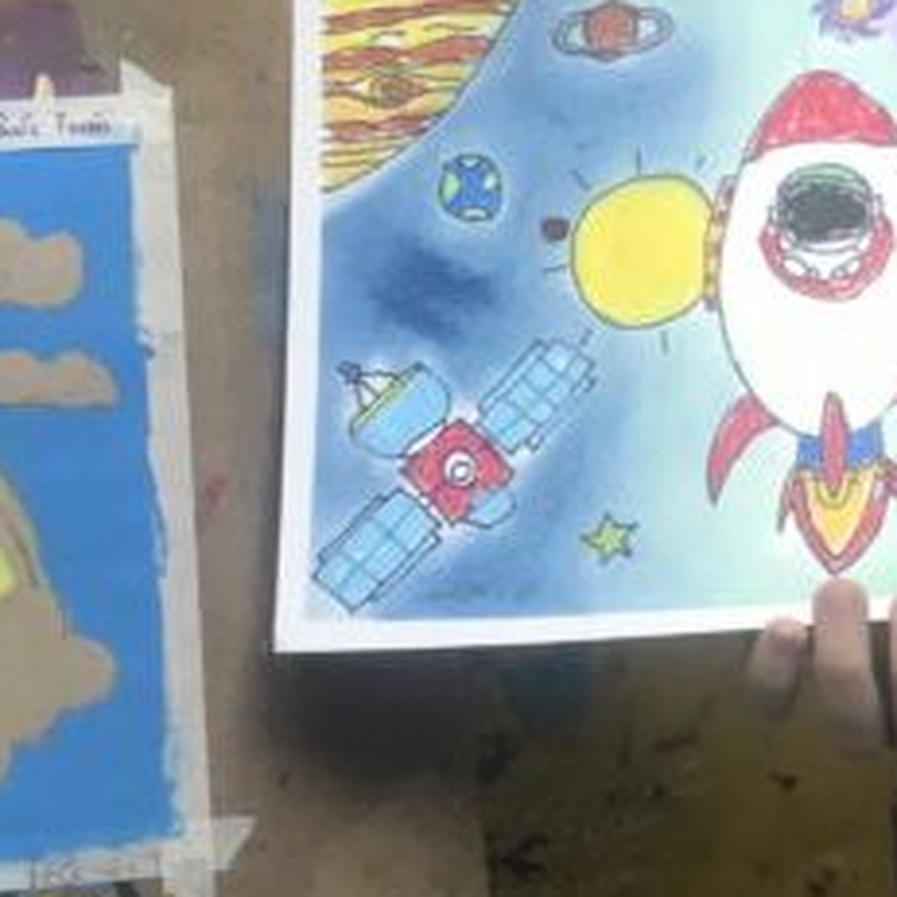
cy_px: 159
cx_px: 326
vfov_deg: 16.1
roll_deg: +1.5
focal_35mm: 107
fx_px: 3137
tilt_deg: -26.0
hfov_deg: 16.2
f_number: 1.8
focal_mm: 3.99
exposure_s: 1/100
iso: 40
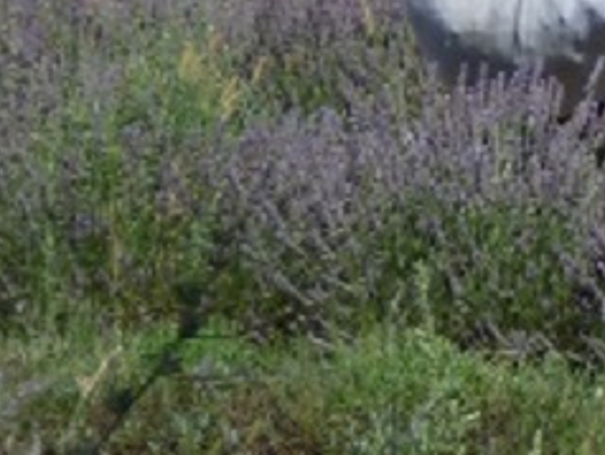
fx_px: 7225
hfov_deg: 4.7
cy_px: 102
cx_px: 1390
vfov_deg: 3.6
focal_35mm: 413
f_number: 4.9
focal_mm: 14.7
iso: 80
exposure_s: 1/500
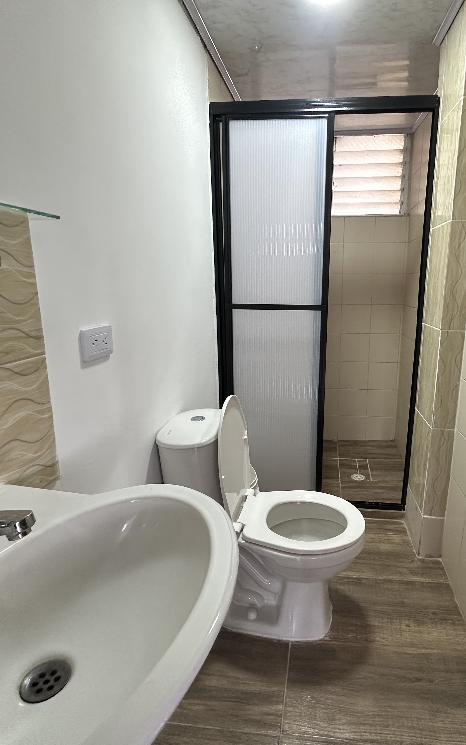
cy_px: 374
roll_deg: -1.2
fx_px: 406
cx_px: 288
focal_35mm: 20
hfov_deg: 59.0
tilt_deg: -14.3
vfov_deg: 85.1
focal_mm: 2.22
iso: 200
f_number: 2.2
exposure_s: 1/99
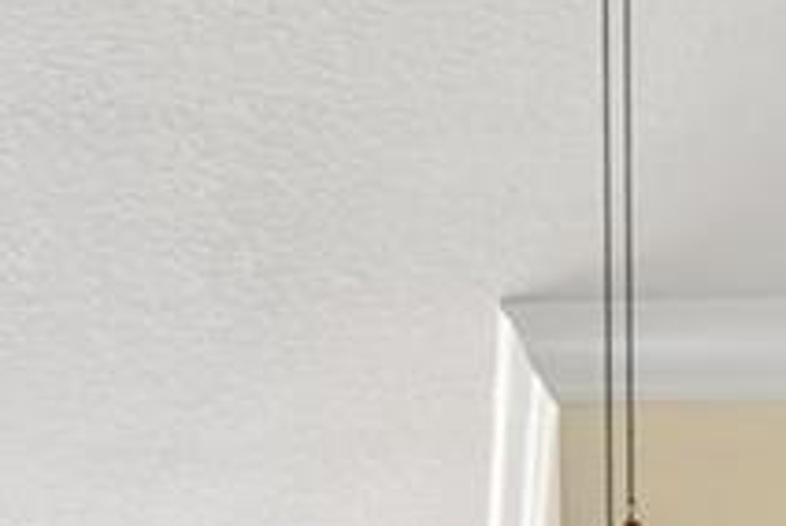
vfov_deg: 9.4
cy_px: 1604
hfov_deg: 18.1
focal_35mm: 113
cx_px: 382
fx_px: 2471
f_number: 8
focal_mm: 10
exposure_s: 1/10
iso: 100
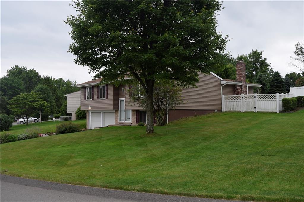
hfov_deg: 53.1
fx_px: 304
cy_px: 101
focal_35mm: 36
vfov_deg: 36.8
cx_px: 152
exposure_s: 1/160
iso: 100
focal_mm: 24
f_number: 6.3
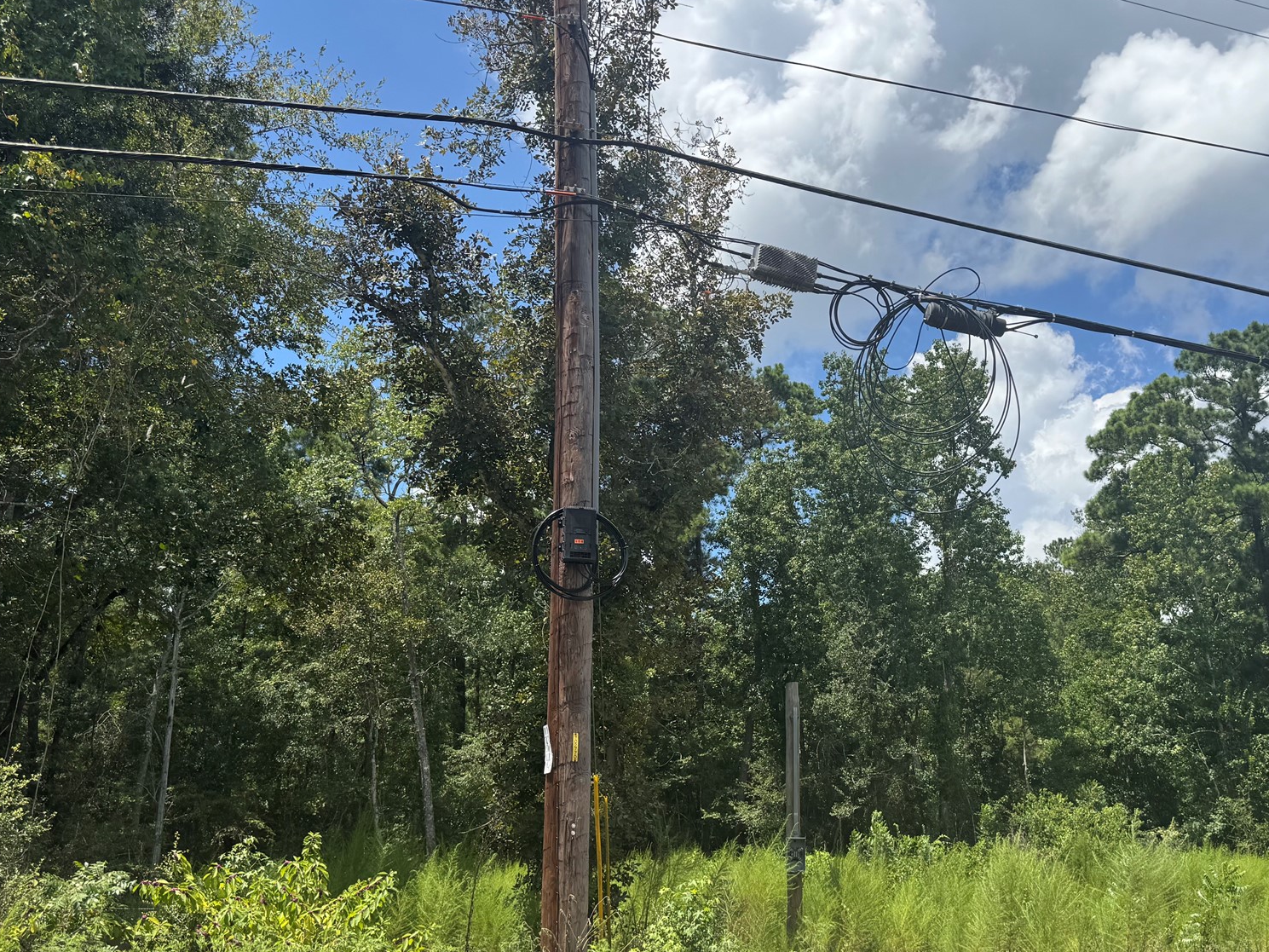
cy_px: 557
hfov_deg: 55.1
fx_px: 1210
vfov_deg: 42.8
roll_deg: +1.7
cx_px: 724
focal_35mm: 33
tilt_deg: +14.8
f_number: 1.78
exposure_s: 1/3802
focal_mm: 6.76
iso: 80
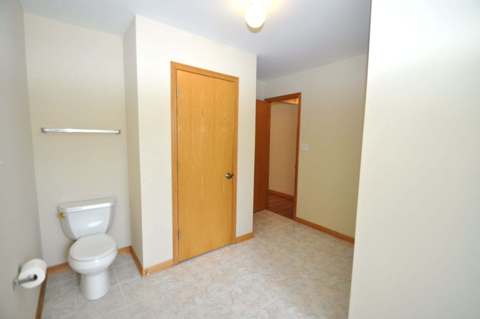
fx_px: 200
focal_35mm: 15
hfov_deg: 100.5
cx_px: 240
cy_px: 160
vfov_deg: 77.2
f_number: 4
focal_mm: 10
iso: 400
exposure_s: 1/60
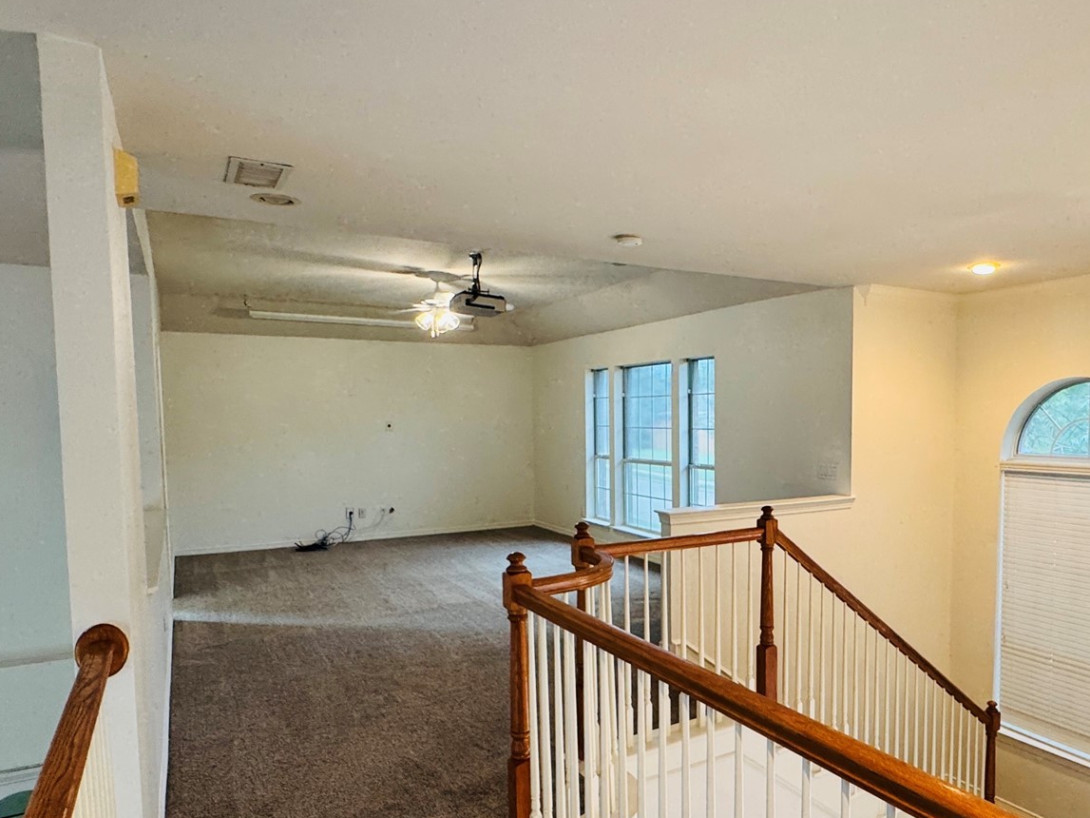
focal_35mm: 25
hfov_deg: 68.4
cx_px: 677
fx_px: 787
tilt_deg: -5.4
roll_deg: +0.4
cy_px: 476
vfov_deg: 54.6
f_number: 2.2
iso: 200
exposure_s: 1/60
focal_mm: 2.22
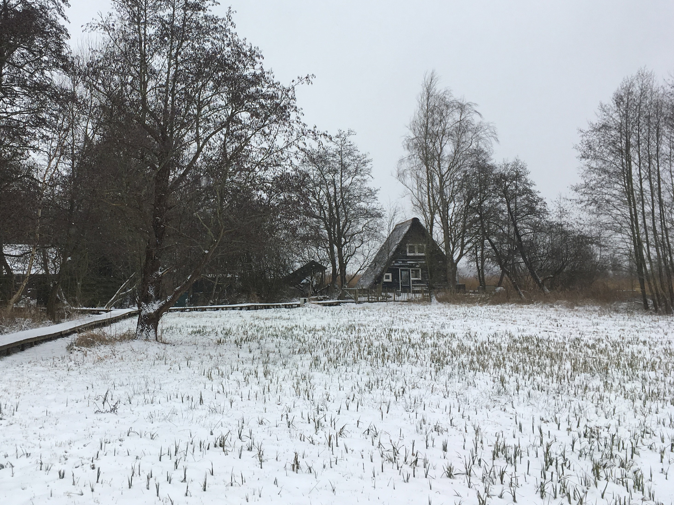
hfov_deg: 46.1
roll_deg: +0.2
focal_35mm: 40
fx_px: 779
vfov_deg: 35.7
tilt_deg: +3.8
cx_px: 225
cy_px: 181
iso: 25
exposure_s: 1/615
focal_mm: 4.15
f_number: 2.2
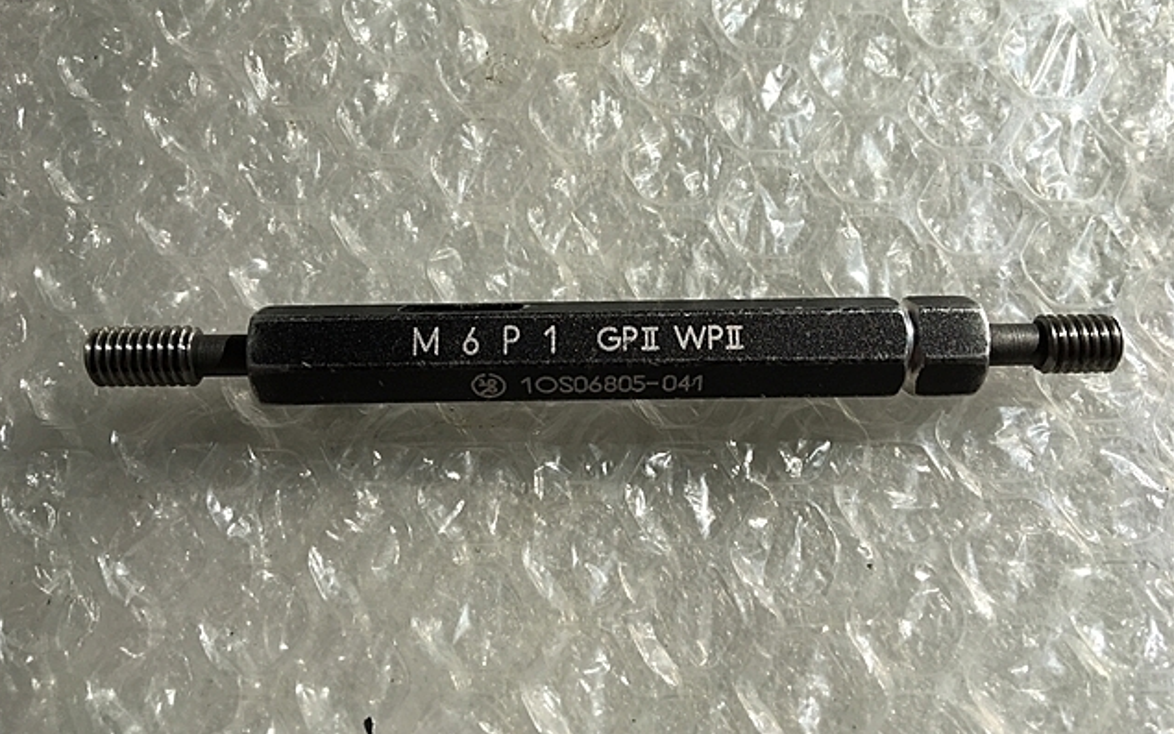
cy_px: 349
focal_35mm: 31
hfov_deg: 61.2
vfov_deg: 40.6
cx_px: 586
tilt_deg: -75.4
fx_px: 992
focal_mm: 4.15
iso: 25
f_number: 2.2
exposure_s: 1/1538
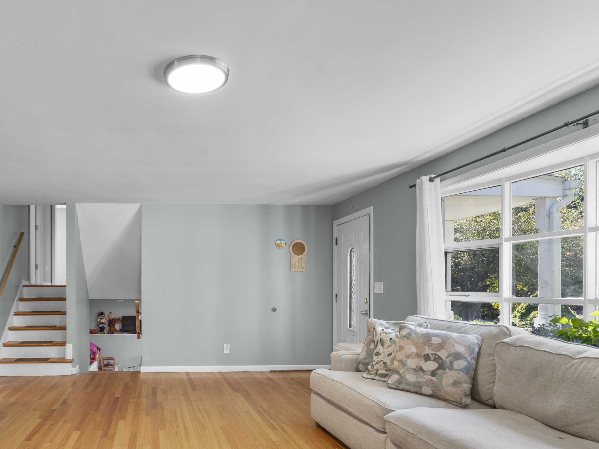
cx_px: 167
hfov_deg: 68.0
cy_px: 296
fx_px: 415
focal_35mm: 24
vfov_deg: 55.7
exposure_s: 1.3
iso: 200
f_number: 9
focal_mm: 16
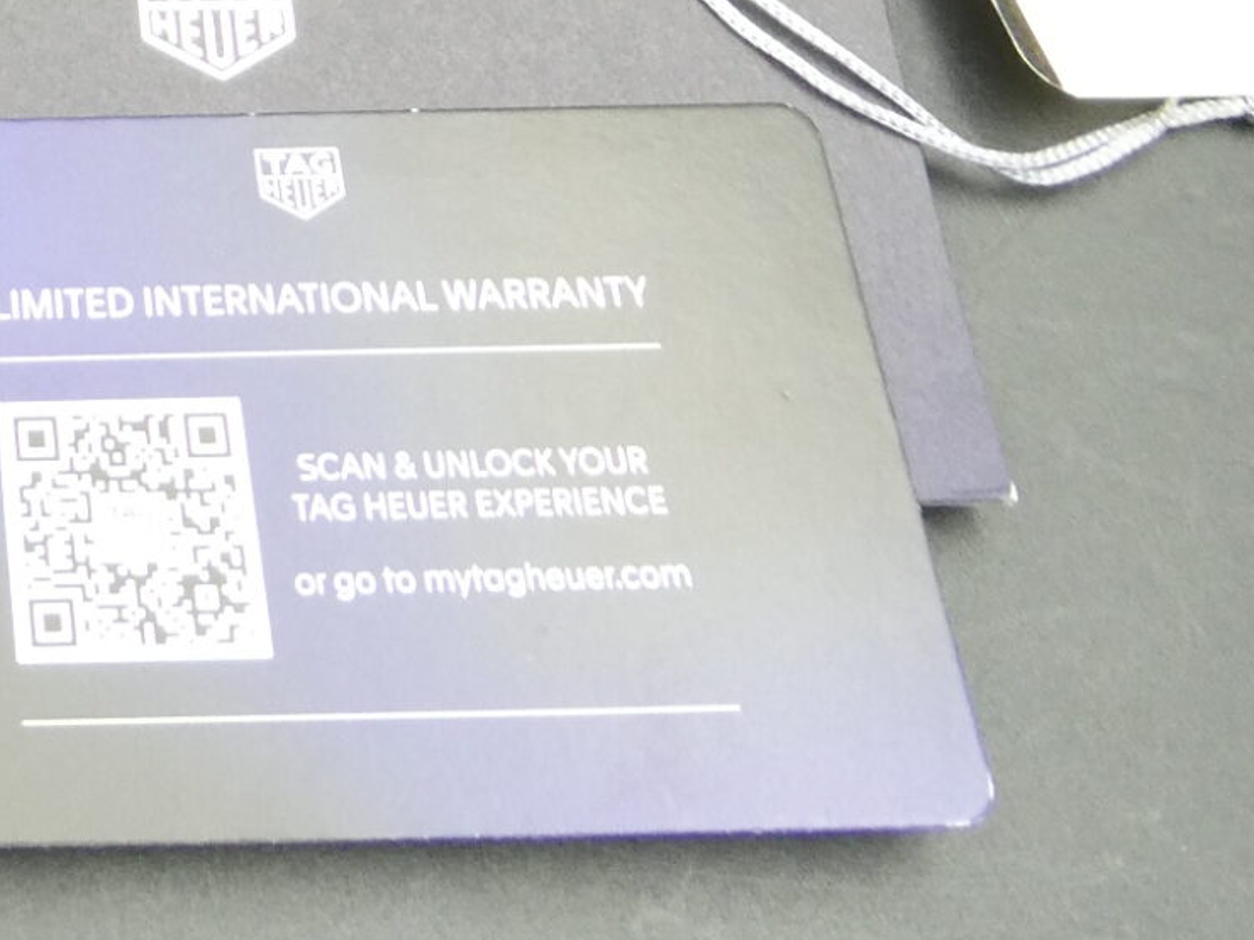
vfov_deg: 14.6
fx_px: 3007
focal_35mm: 83
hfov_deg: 21.5
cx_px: -329
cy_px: -965
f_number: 3.3
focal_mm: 4.3
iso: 160
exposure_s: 1/60
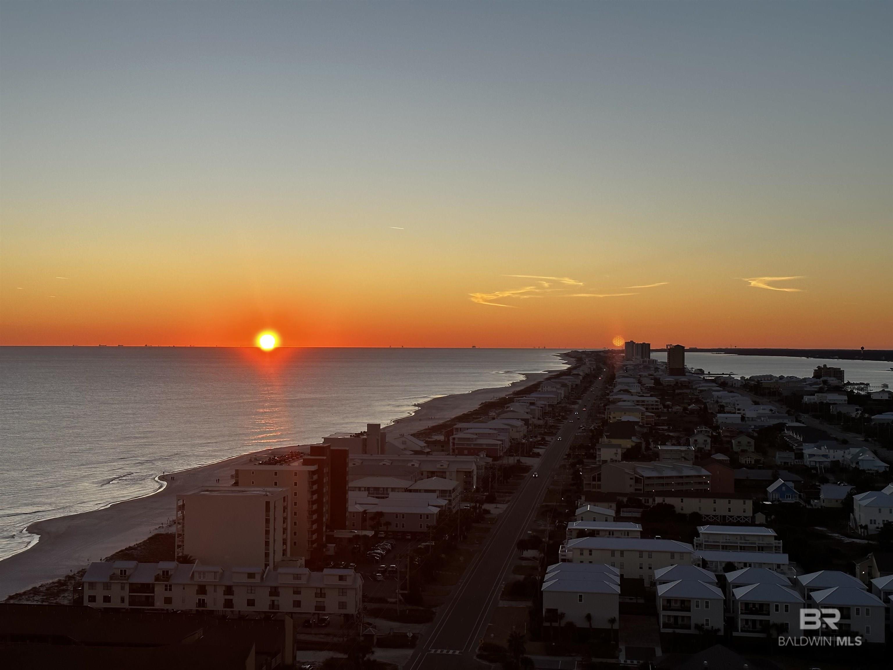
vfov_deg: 30.3
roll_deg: -0.4
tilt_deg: -0.4
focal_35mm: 48
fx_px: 1238
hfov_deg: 39.7
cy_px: 335
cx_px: 446
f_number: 1.78
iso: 64
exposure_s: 1/1541
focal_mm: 6.86
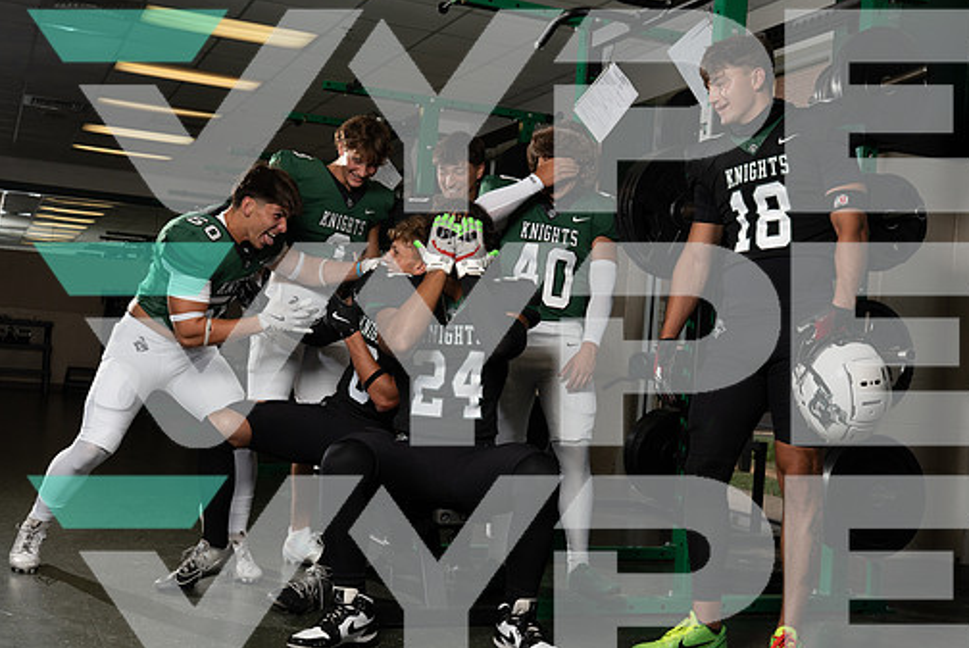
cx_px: 523
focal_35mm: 46
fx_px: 1239
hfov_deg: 42.7
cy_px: 345
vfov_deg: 29.3
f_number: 8
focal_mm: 40
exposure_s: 1/250
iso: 400
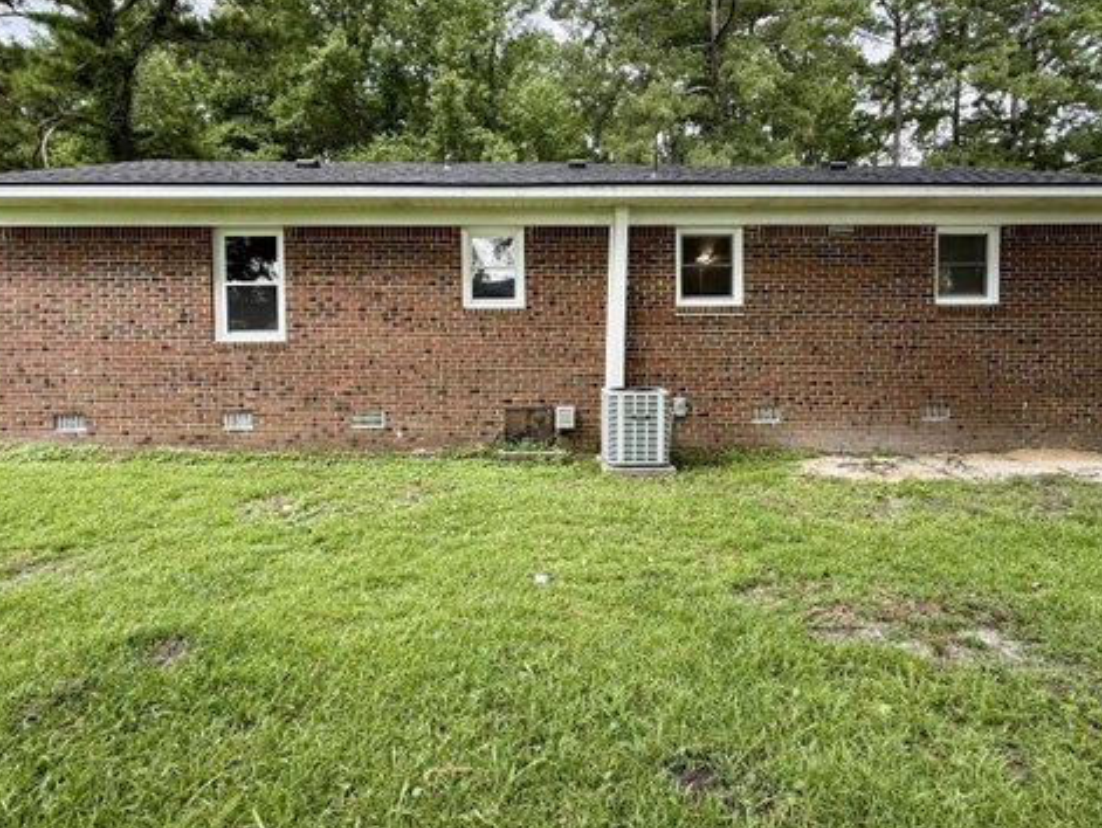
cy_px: 349
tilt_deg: -0.9
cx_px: 544
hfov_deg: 84.6
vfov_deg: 68.3
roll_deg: +0.4
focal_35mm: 19
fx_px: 605
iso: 50
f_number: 2.2
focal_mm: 2.22
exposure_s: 1/122
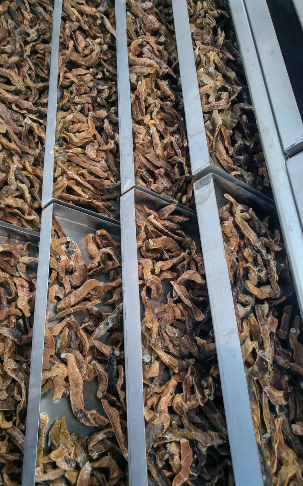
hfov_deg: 43.1
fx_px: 383
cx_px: 137
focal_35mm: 29
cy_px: 241
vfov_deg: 64.6
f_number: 1.95
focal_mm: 5.52
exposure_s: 1/20
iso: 1600
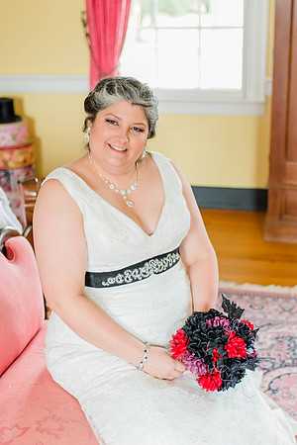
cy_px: 222
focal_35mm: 52
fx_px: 650
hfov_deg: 25.8
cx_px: 148
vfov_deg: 37.9
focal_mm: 35
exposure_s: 1/100
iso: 800
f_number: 1.8
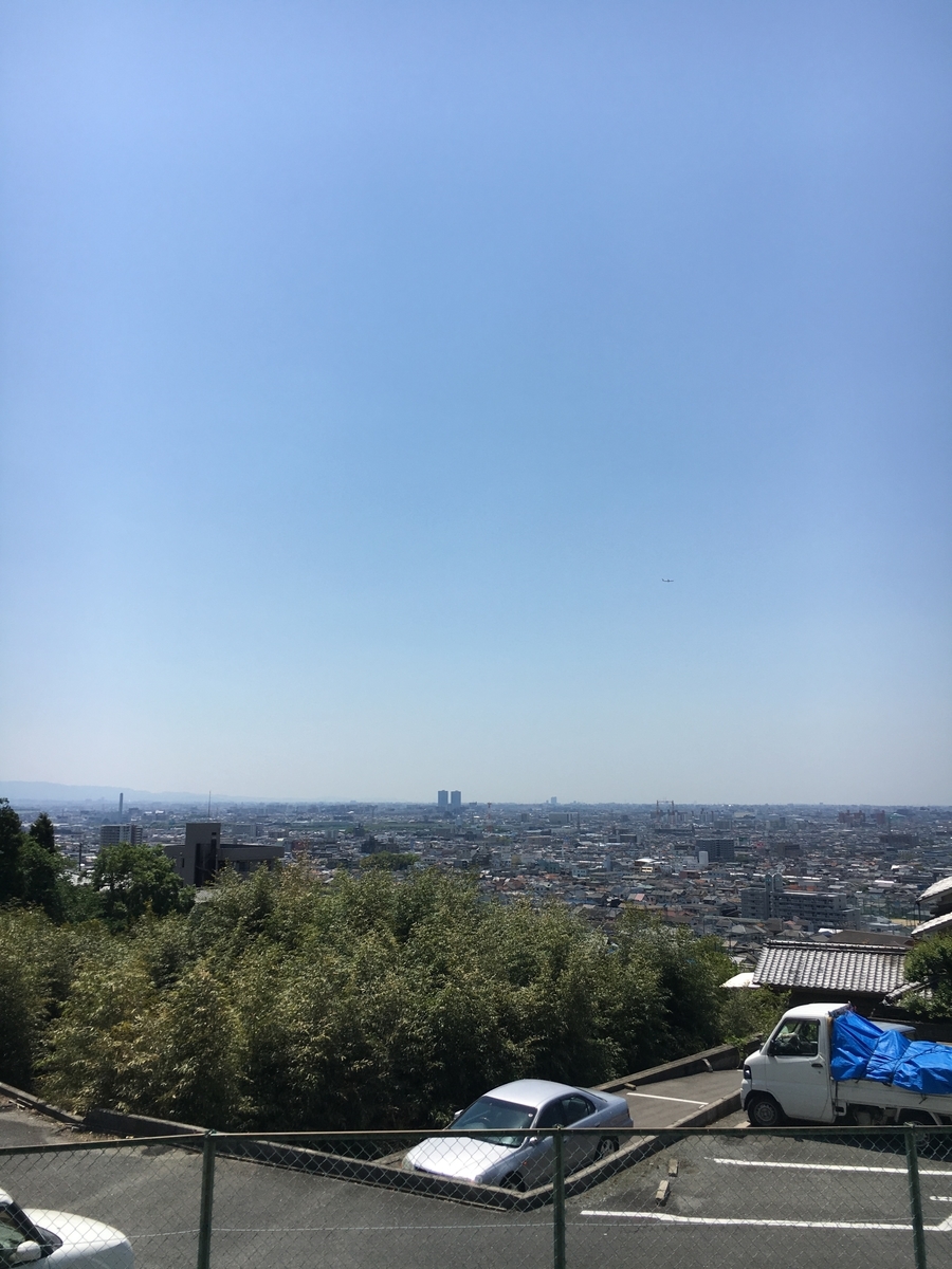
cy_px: 634
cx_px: 476
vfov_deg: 61.7
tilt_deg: +9.1
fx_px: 1063
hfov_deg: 48.2
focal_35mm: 29
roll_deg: -0.2
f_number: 2.2
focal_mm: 4.15
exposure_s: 1/2747
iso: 25
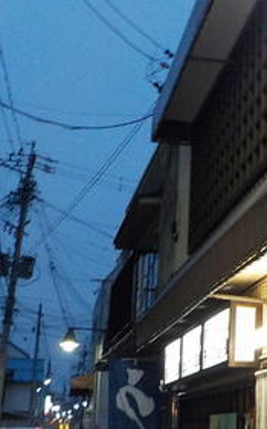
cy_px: 227
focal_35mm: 68
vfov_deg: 30.2
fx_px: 794
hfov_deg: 18.7
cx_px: 258
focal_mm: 4.1
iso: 400
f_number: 3.3
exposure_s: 1/15
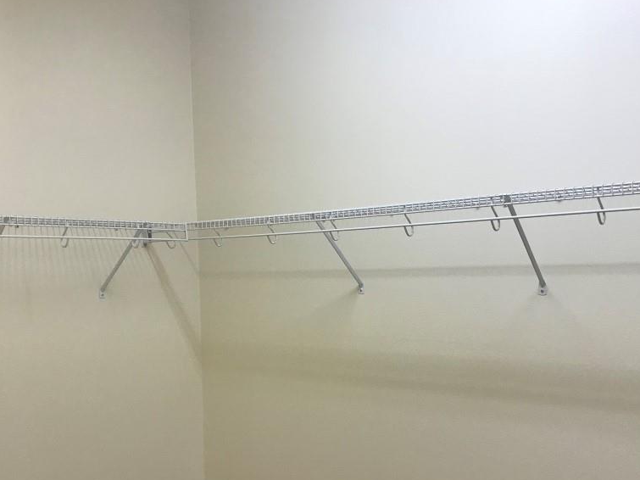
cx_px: 324
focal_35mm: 38
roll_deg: +1.4
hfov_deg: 49.0
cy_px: 302
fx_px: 702
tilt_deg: -2.3
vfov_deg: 37.5
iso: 20
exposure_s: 1/40
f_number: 1.8
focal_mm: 3.99
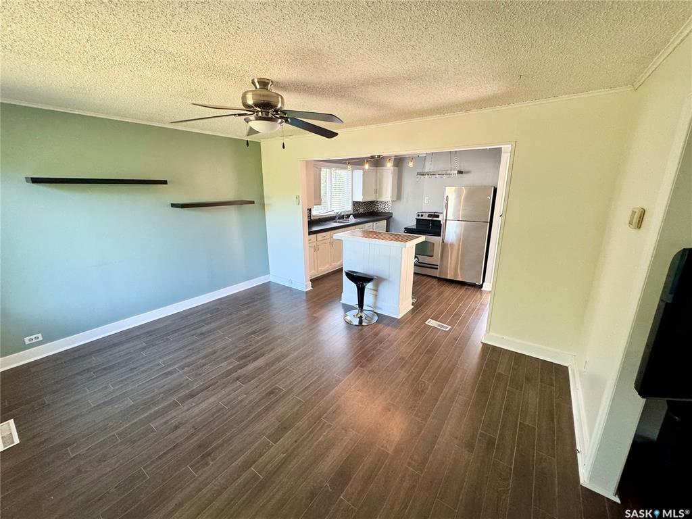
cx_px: 346
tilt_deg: -14.7
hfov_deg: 102.1
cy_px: 260
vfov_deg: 85.7
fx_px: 280
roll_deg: -0.4
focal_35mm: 14
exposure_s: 1/120
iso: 200
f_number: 2.2
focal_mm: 2.22
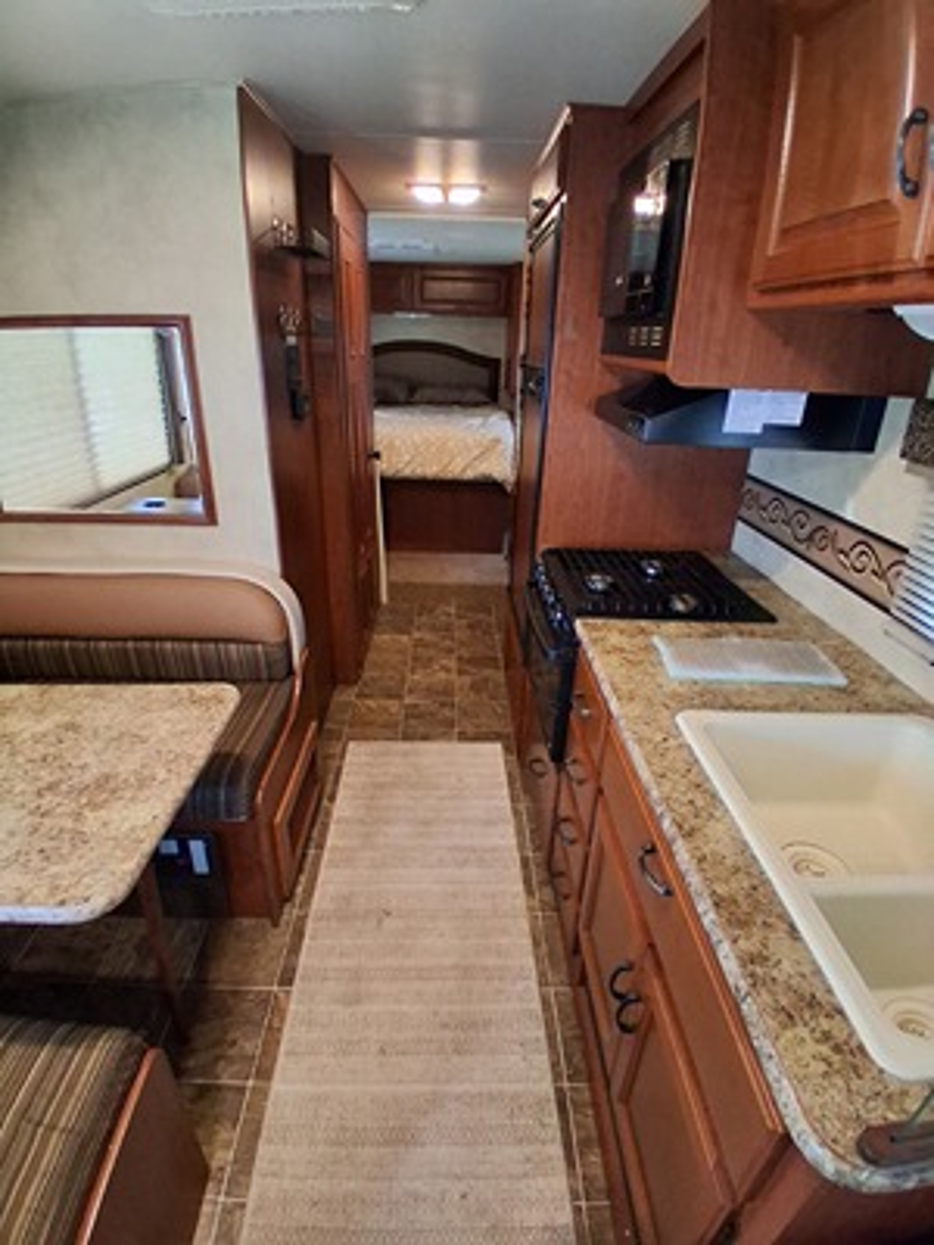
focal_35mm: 17
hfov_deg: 74.7
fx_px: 612
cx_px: 467
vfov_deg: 91.0
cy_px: 622
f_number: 2.2
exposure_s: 1/50
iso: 500
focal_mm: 1.4
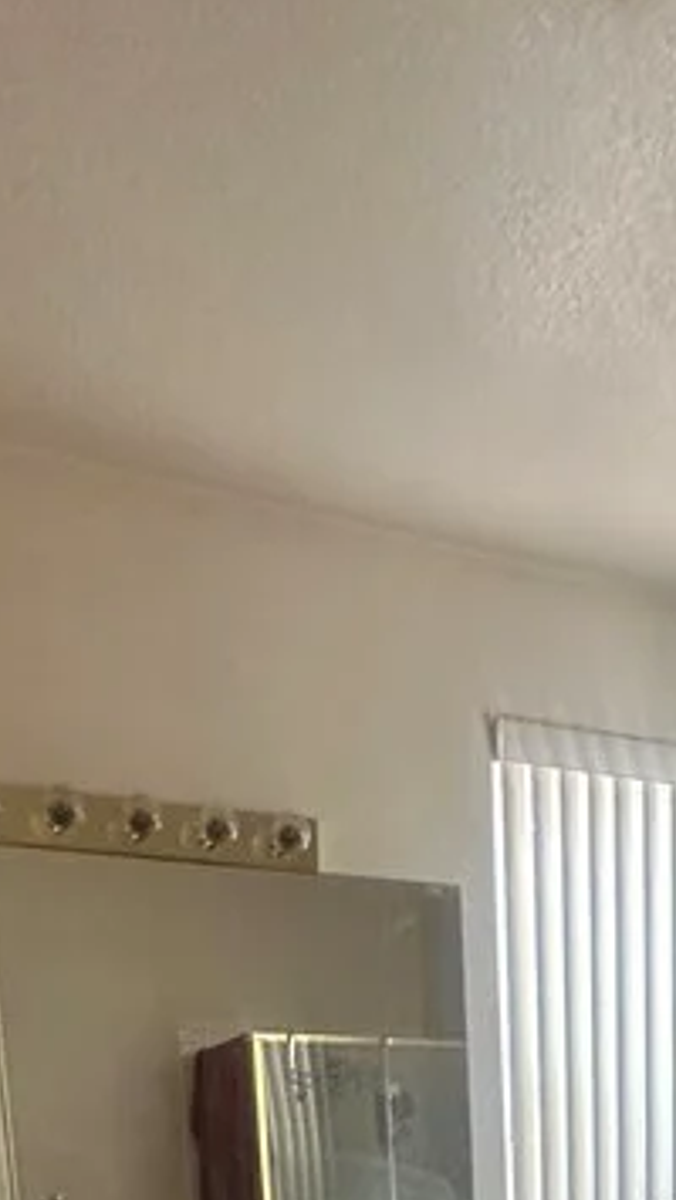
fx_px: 1400
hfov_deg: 26.2
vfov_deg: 34.7
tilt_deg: -12.2
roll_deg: +0.3
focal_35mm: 44
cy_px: 1511
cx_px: 608
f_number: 2.2
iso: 320
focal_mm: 2.22
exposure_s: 1/69
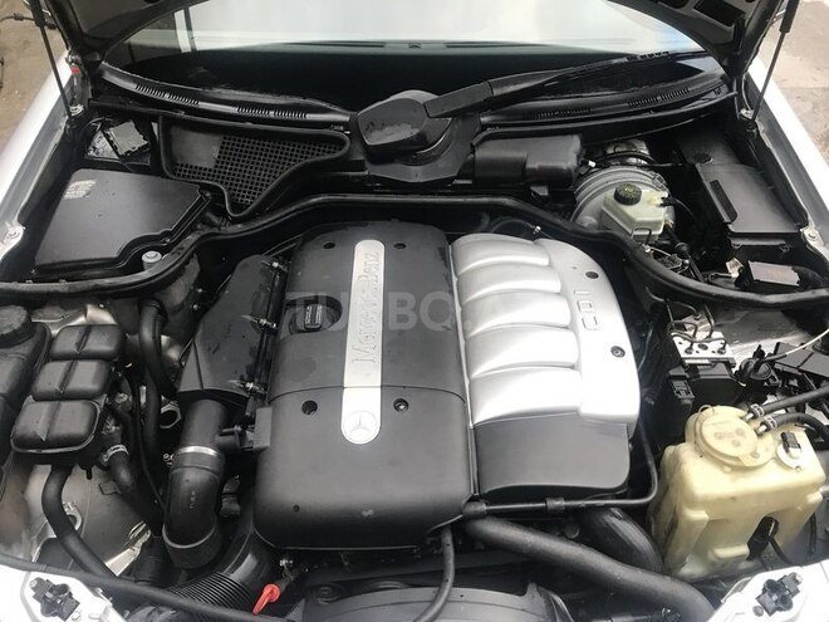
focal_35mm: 28
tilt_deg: -44.9
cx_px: 414
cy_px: 311
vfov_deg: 49.7
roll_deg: -1.7
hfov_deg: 63.4
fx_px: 671
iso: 40
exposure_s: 1/33
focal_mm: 3.99
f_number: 1.8
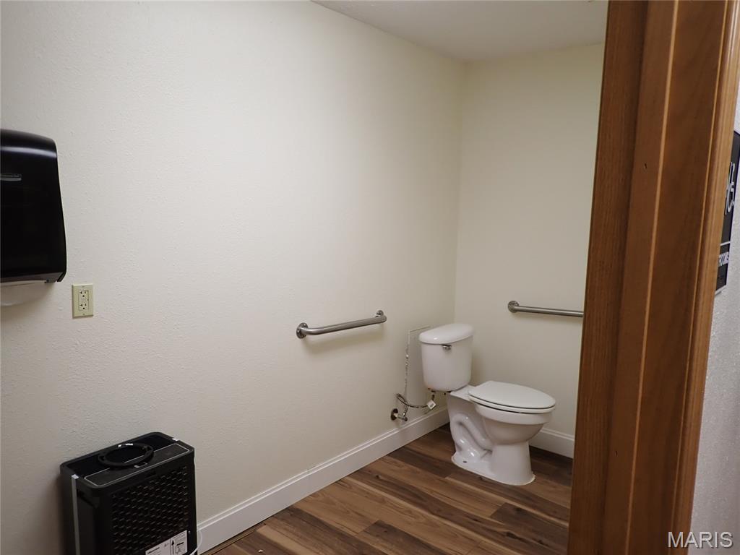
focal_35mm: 25
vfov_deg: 54.9
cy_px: 278
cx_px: 370
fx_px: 534
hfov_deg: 69.4
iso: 100
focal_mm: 4.5
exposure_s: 1/125
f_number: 2
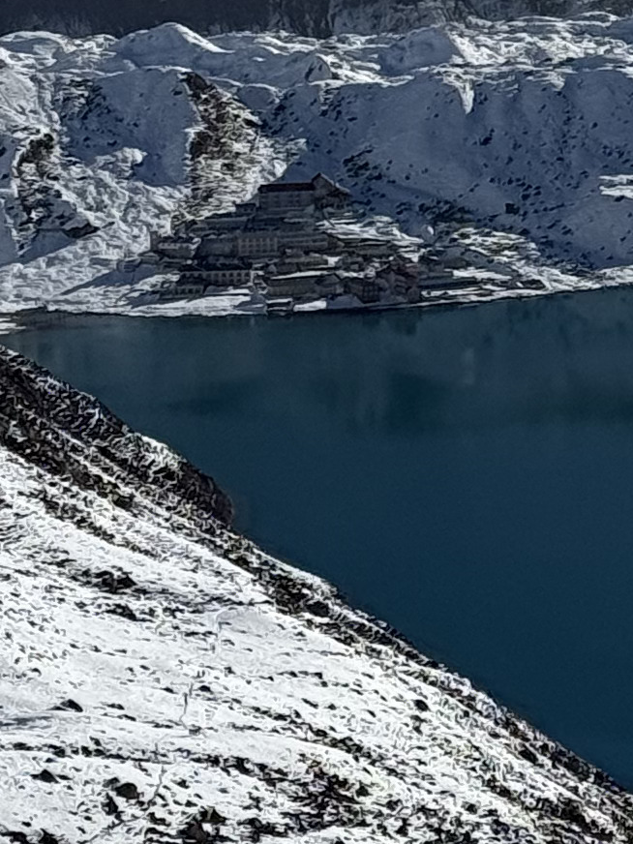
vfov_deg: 8.8
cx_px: 1216
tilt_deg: -2.9
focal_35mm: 222
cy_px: -255
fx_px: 5413
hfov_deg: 6.5
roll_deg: +0.0
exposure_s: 1/11364
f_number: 1.78
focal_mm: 6.76
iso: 50
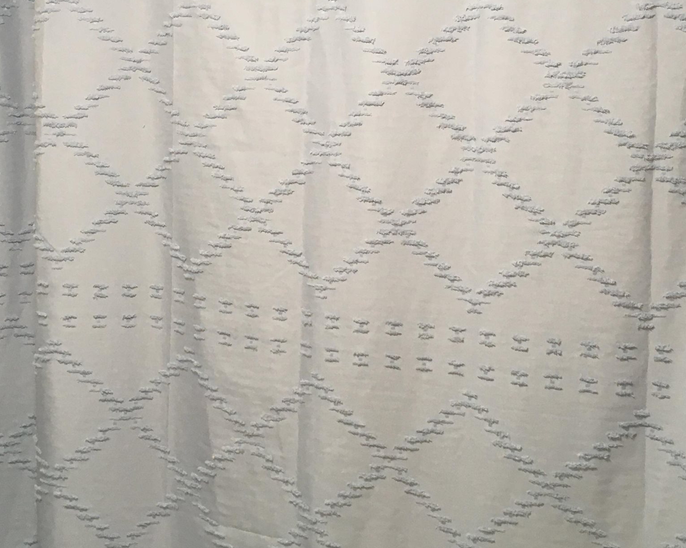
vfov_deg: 26.1
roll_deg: -0.6
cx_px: 308
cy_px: 89
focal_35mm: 57
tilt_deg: -4.1
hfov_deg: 33.0
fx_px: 1157
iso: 50
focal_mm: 4.15
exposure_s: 1/30
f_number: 2.2
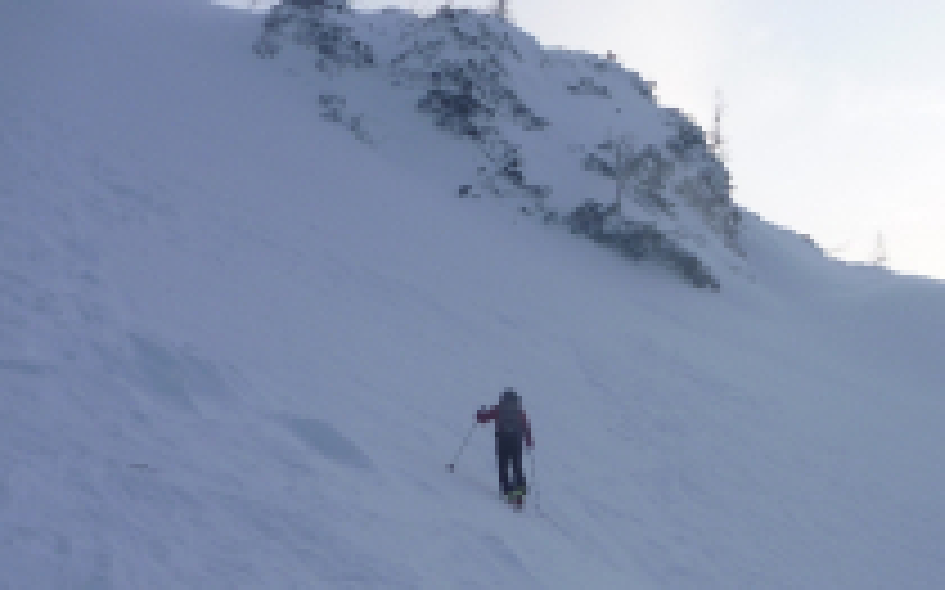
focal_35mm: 51
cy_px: 347
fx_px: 1313
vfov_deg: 25.3
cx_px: 788
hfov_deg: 37.8
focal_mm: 4.9
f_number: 3.3
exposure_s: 1/320
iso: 80
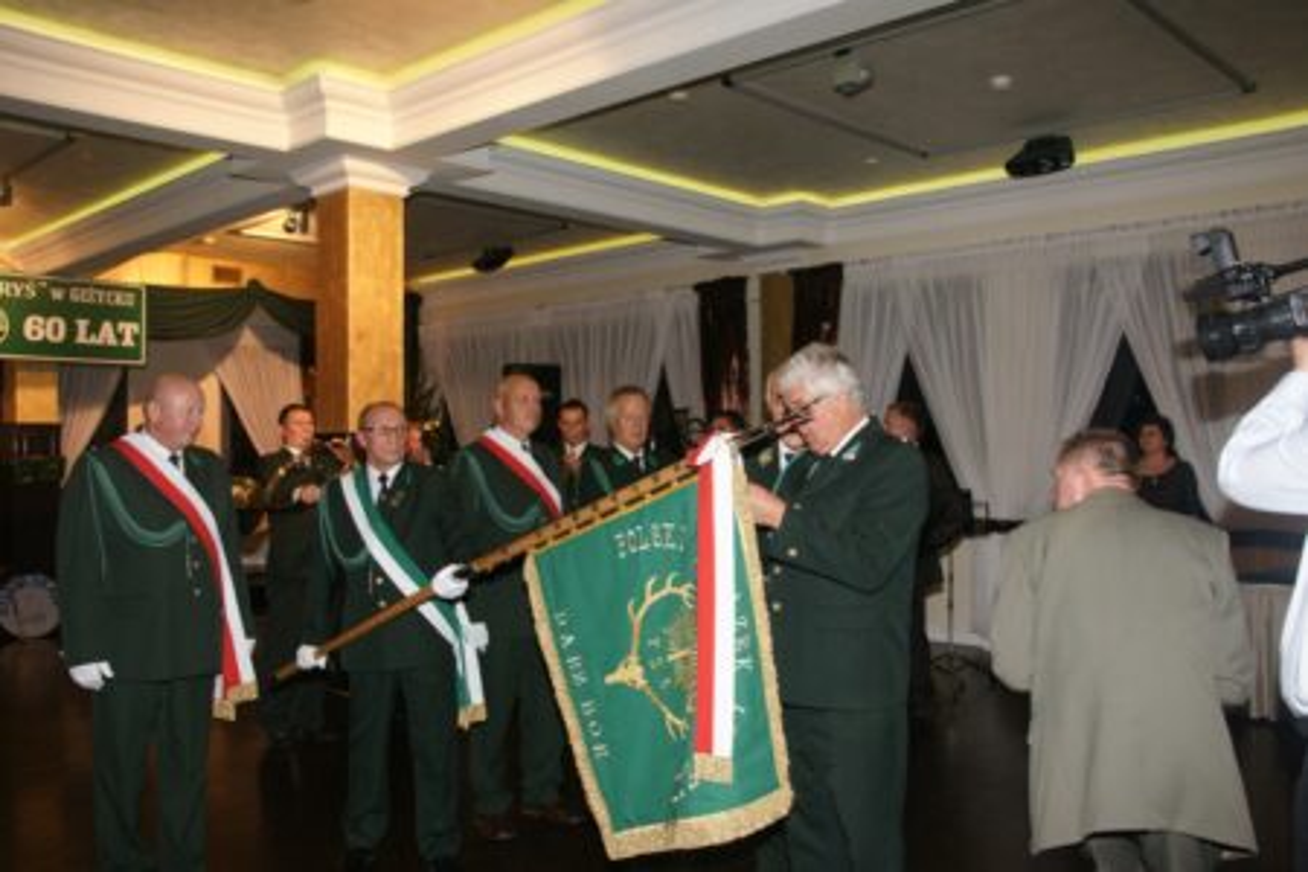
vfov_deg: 43.6
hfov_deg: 61.9
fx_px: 1090
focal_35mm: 30
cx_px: 654
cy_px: 436
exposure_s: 1/60
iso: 800
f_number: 5.6
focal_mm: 20
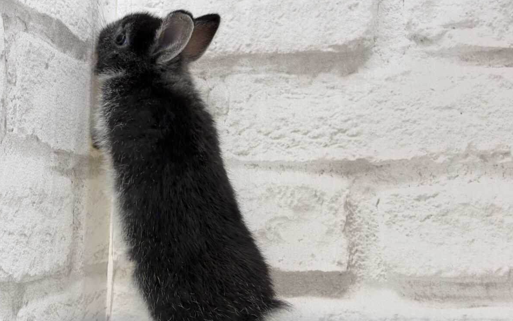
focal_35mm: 56
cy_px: 178
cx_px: 255
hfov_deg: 36.3
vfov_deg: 23.1
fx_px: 783
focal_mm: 5.96
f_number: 1.6
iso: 64
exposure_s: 1/50
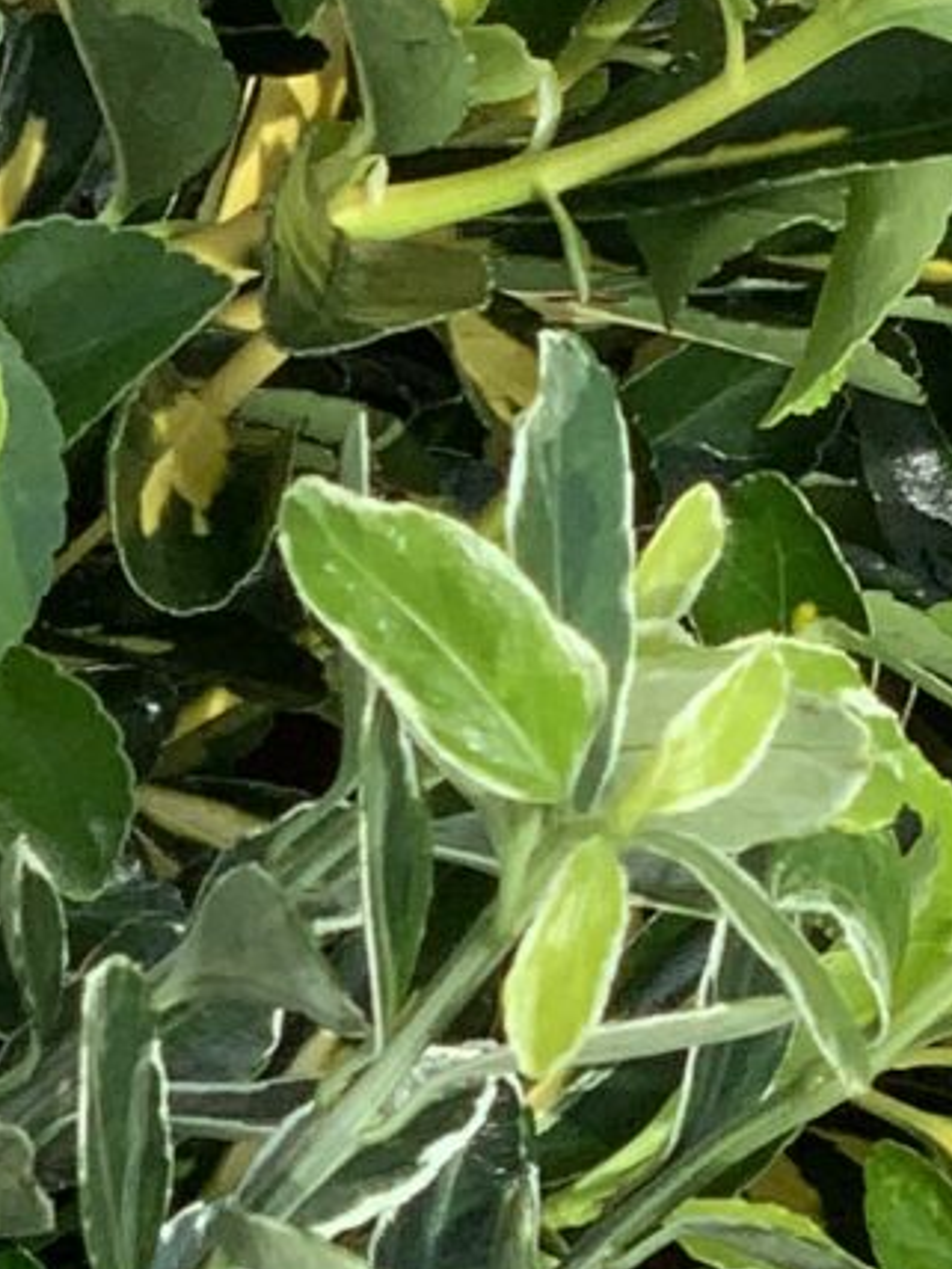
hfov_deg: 4.7
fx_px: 11404
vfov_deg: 6.2
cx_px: 1673
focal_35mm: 311
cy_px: -1159
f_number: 2.4
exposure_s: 1/324
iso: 16
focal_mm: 6
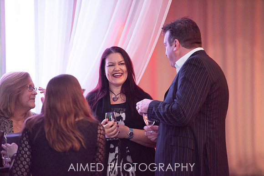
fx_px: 1467
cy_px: 88
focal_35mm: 200
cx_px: 132
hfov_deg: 10.3
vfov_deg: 6.9
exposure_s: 1/200
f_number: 2.8
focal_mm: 200
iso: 1600
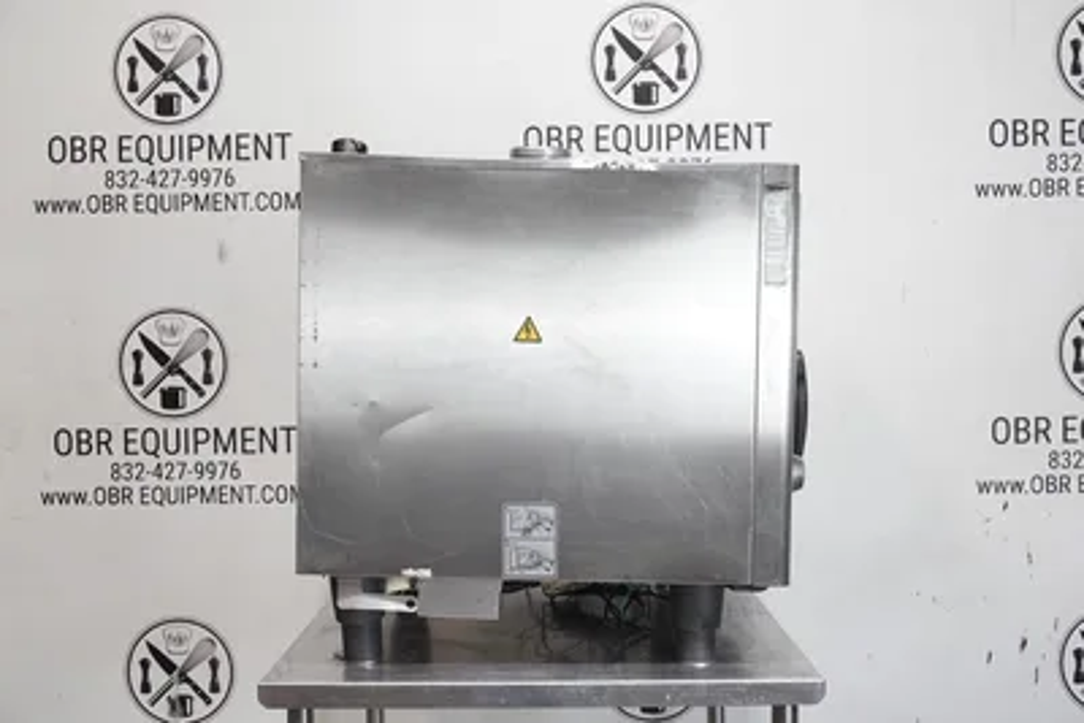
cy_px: 362
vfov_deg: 28.1
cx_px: 542
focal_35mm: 48
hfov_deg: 41.1
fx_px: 1446
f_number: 4
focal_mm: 18.24
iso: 1000
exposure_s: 1/50
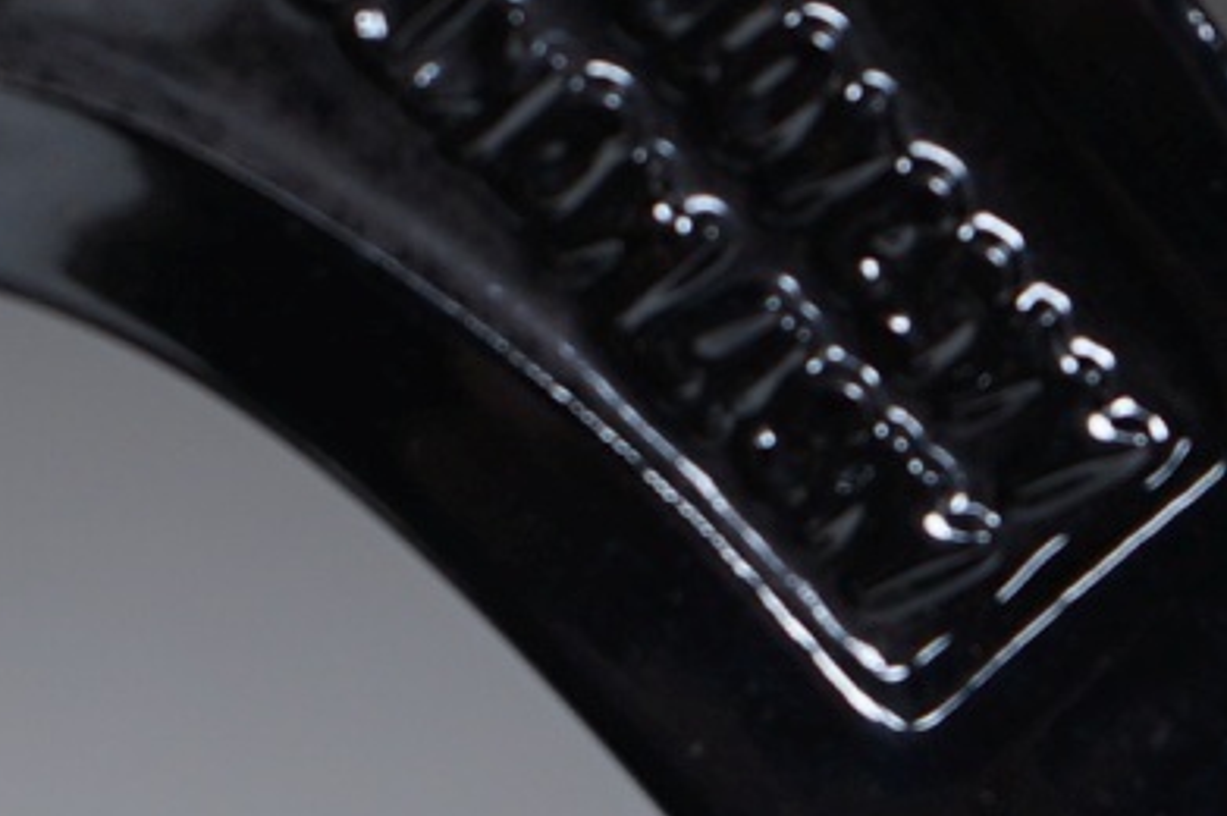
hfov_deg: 9.3
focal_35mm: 221
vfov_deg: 6.2
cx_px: 753
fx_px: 7526
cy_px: 11
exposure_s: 1/125
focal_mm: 45
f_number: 5.6
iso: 250
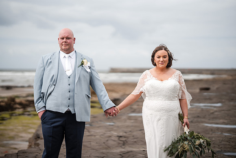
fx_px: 557
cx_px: 118
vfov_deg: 16.1
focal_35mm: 85
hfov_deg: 23.9
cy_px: 79
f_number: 1.4
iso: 100
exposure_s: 1/8000
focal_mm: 85
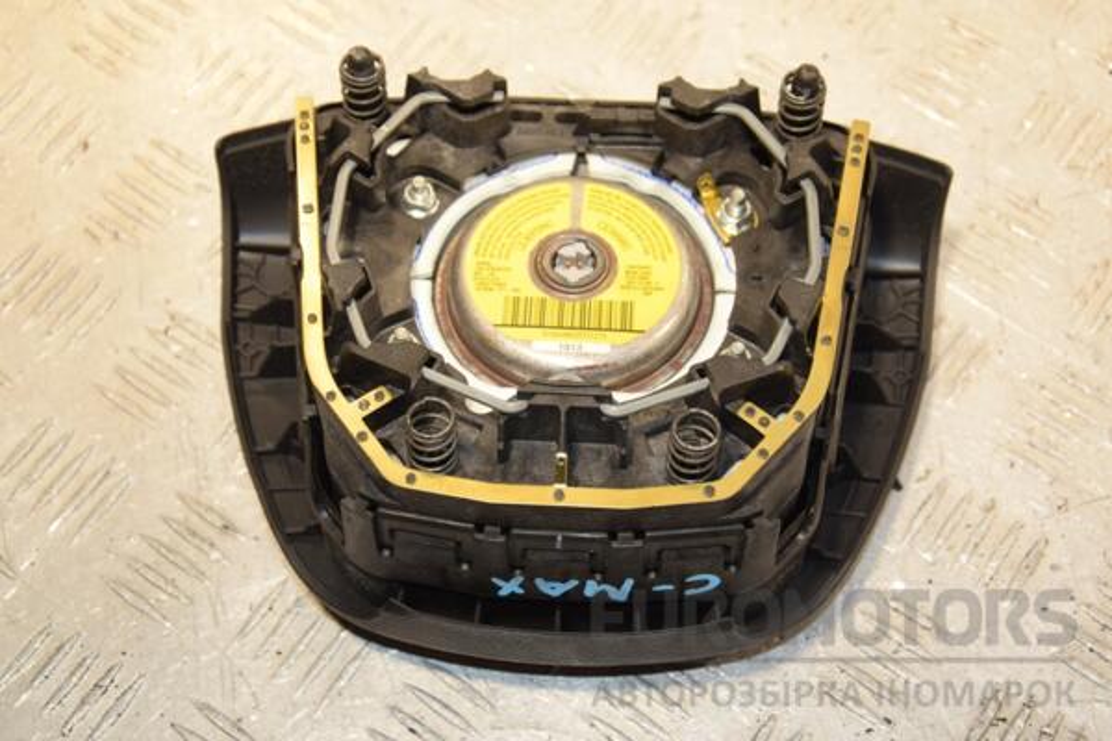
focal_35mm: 63
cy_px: 370
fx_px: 1946
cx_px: 556
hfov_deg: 31.9
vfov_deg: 21.6
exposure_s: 1/200
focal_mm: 42
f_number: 5.6
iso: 800
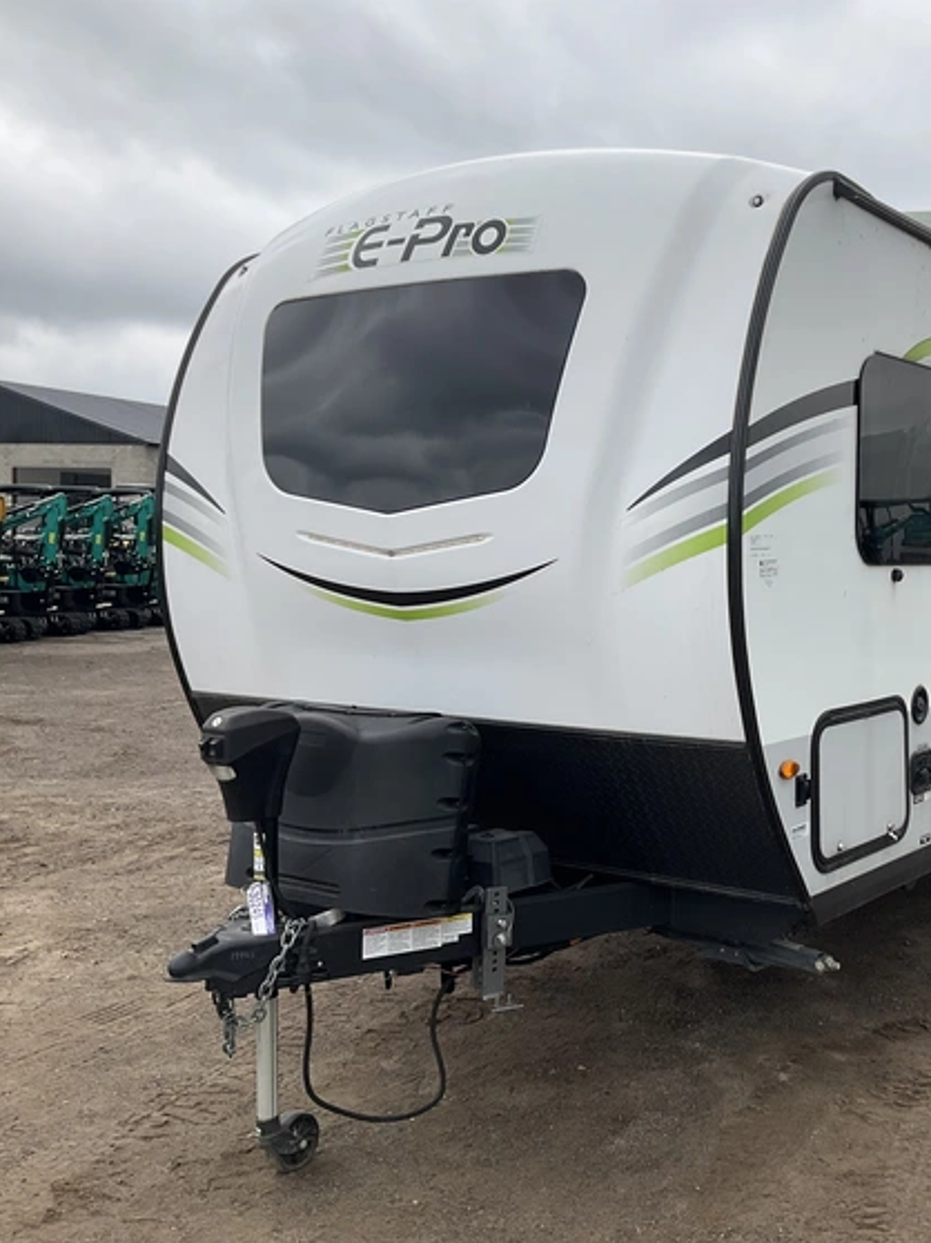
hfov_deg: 35.8
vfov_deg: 47.9
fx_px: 1400
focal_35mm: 39
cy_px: 623
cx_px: 715
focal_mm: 3
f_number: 1.8
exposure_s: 1/912
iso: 25
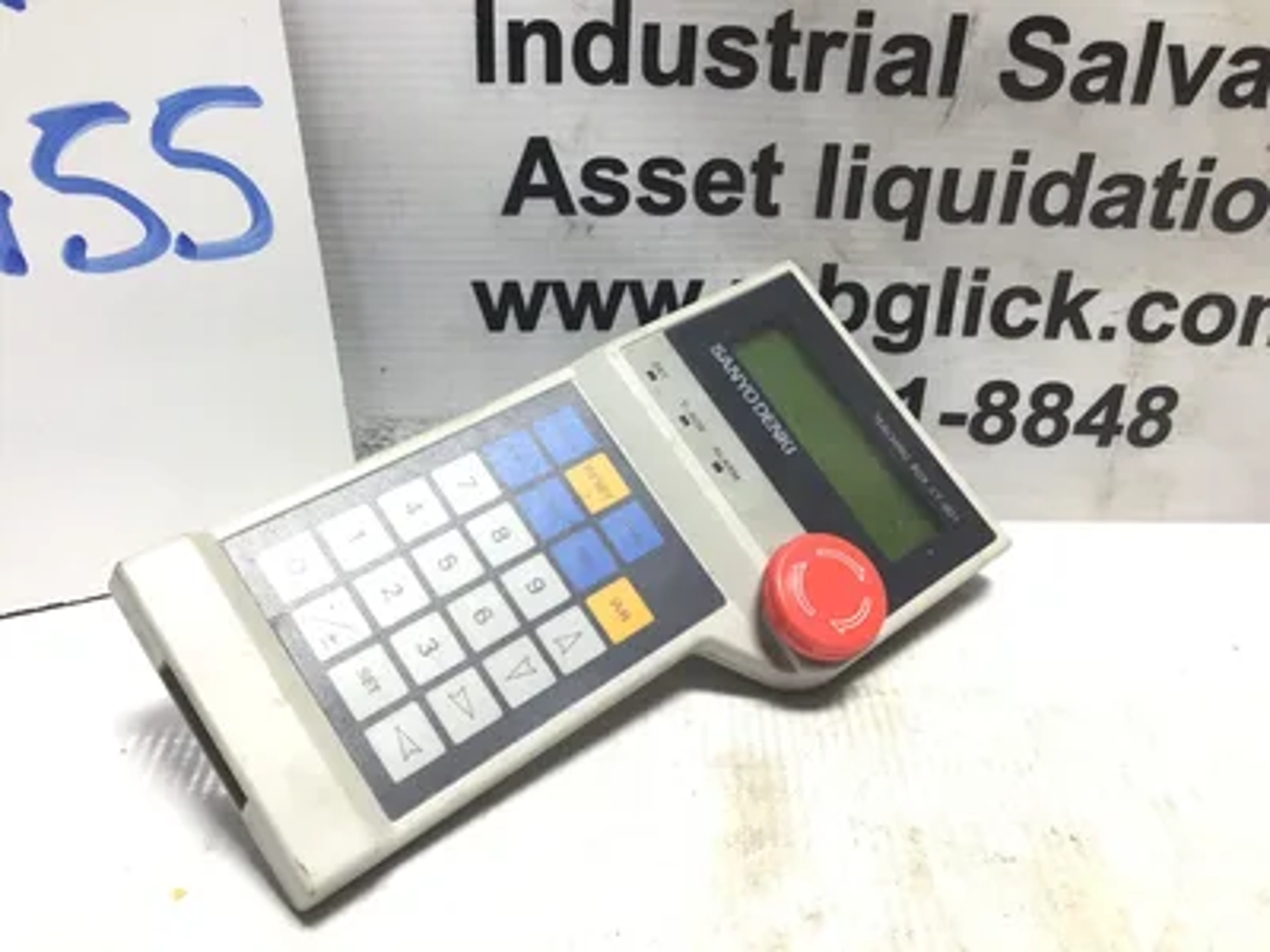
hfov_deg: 58.4
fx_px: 1137
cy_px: 476
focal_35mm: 31
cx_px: 635
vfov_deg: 45.4
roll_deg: -3.4
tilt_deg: -29.6
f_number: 2.4
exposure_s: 1/120
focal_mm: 3.3
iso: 40
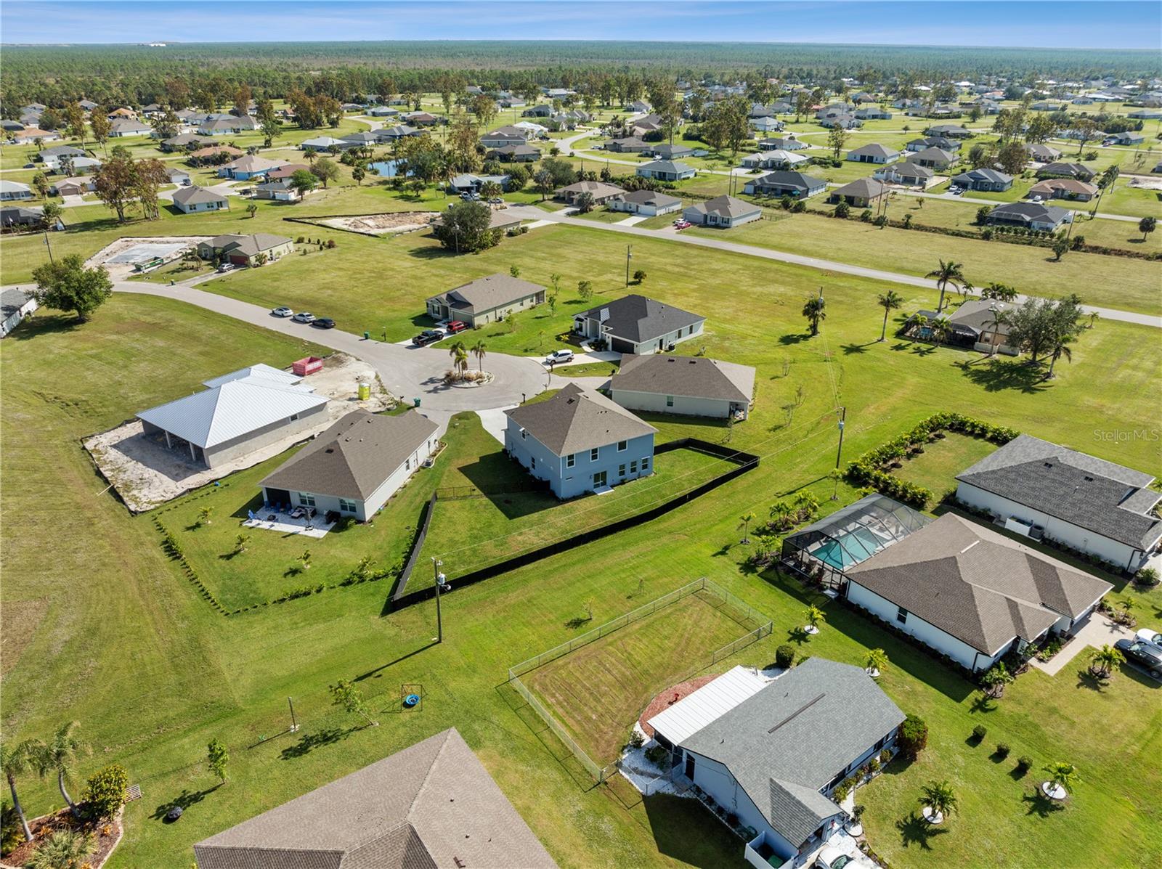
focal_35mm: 24
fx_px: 805
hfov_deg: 71.6
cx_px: 581
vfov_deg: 56.7
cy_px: 434
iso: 100
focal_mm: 12.29
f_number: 4
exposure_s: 1/800
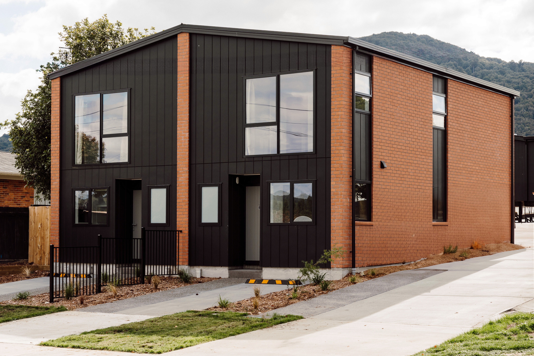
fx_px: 974
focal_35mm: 66
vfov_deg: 20.7
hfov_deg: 30.6
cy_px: 154
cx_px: 302
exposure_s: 1/250
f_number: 7.1
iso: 125
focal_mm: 56.6
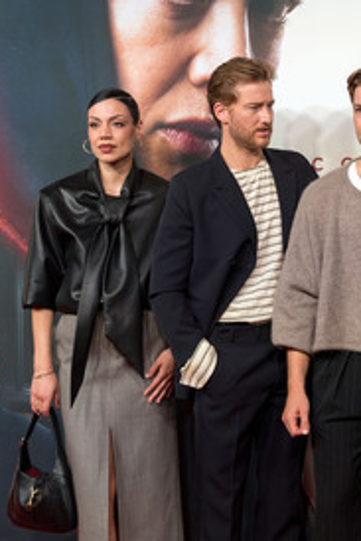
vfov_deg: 27.3
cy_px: 280
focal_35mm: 74
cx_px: 435
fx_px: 1112
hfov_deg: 17.6
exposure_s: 1/250
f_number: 3.2
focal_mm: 45
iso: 320
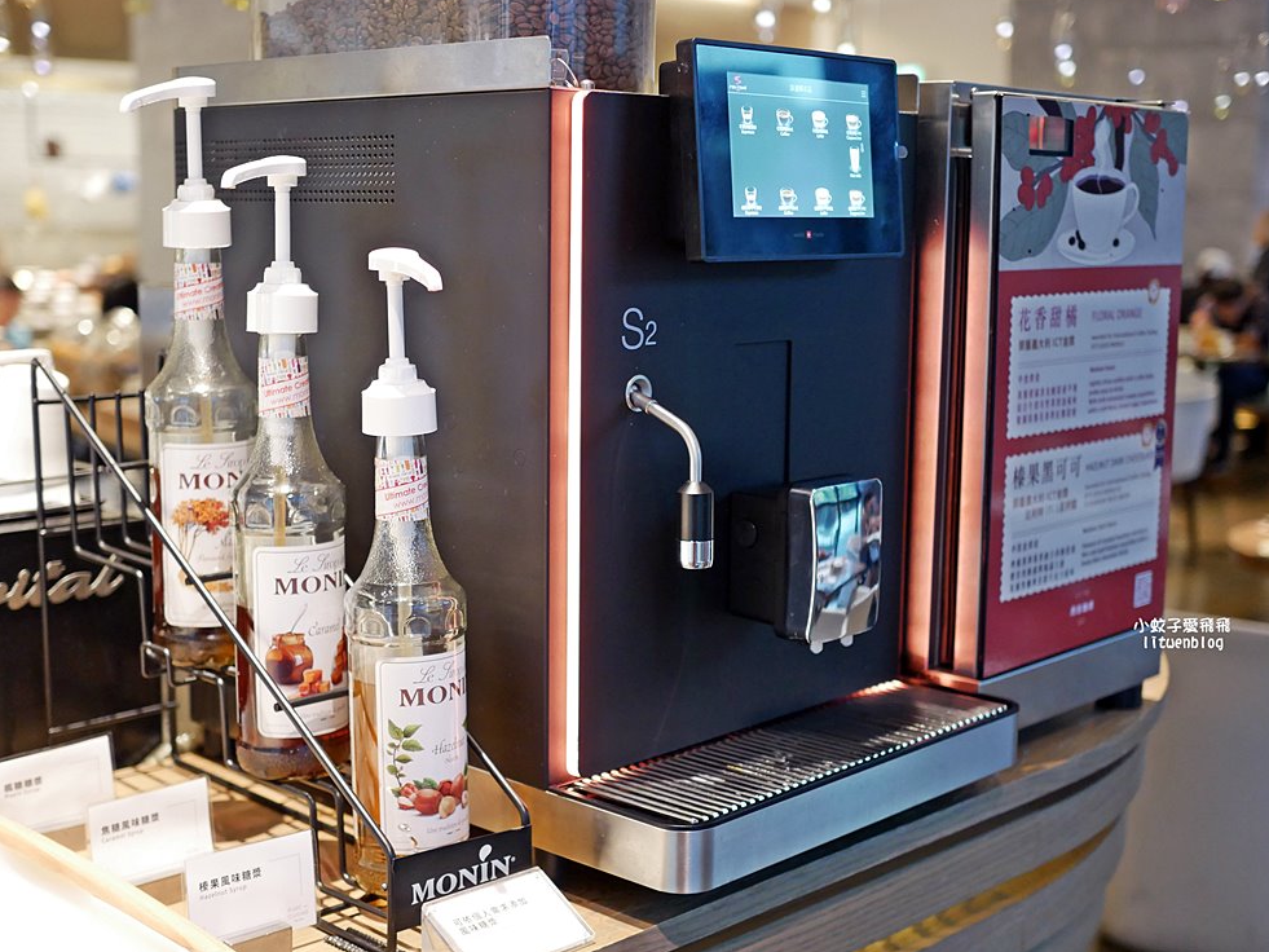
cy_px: 469
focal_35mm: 51
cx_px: 644
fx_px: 1870
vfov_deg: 28.6
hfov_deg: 37.5
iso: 1250
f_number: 1.8
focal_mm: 25
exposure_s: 1/60
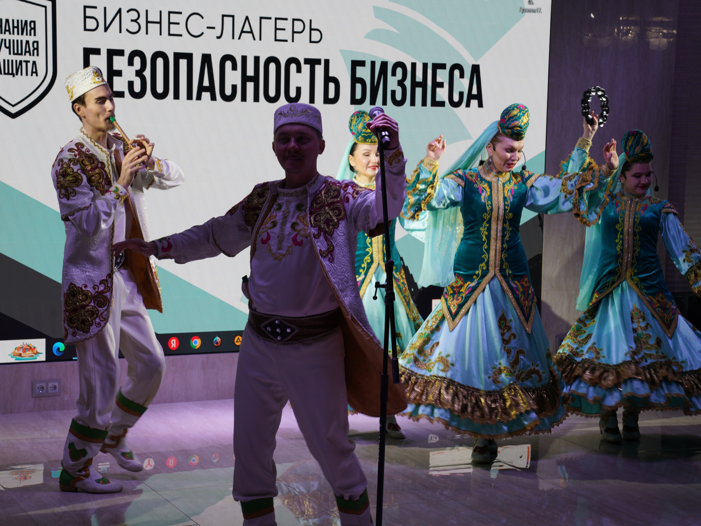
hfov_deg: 26.3
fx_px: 1499
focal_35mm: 74
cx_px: 330
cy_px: 263
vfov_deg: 19.9
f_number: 7.1
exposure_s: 1/125
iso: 400
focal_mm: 68
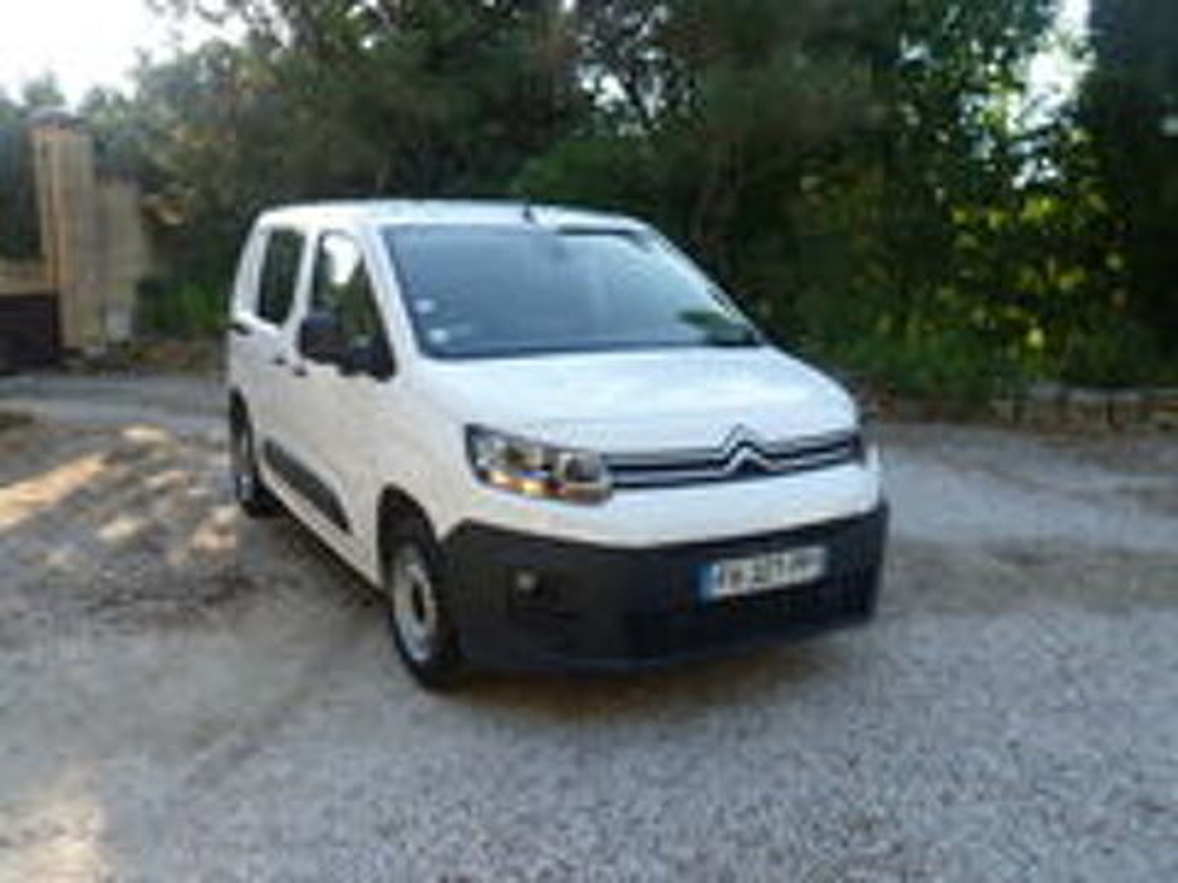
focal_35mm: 30
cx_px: 589
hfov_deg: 60.0
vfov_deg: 46.8
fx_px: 1021
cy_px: 442
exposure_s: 1/160
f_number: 2.9
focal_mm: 5.4
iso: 80
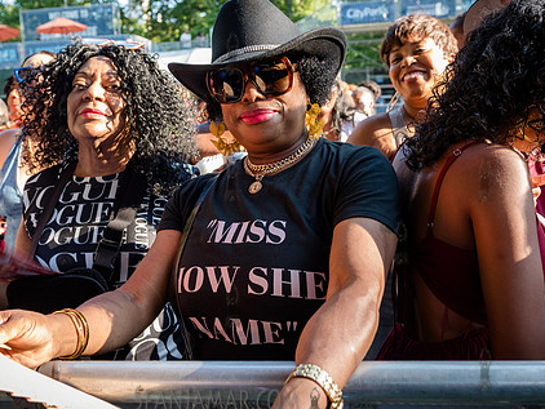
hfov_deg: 45.7
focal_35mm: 41
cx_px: 259
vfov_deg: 35.2
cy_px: 194
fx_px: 646
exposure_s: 1/160
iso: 400
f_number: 4.5
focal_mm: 29
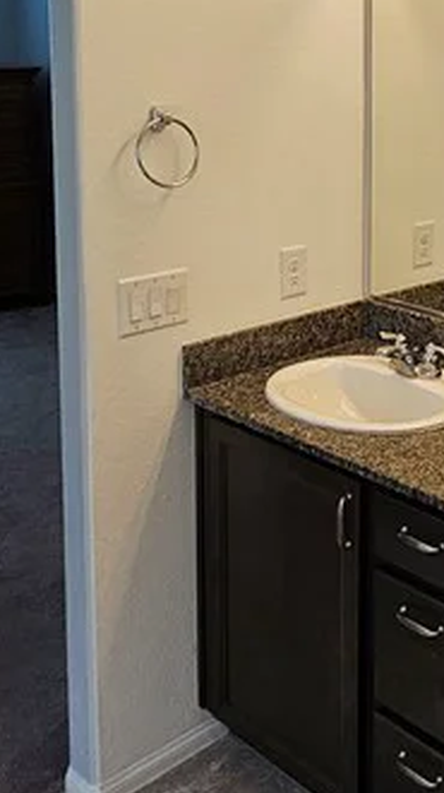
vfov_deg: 43.6
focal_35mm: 44
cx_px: 470
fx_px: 923
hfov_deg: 25.4
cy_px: 130
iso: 50
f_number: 2.2
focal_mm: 2.2
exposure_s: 1/60
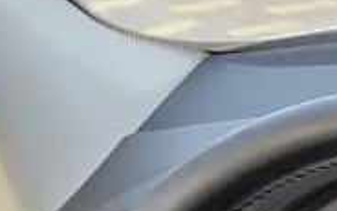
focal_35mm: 191
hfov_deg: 8.1
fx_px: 1754
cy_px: 714
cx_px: 1209
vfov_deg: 6.1
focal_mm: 6.25
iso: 200
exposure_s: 1/100
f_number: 1.7
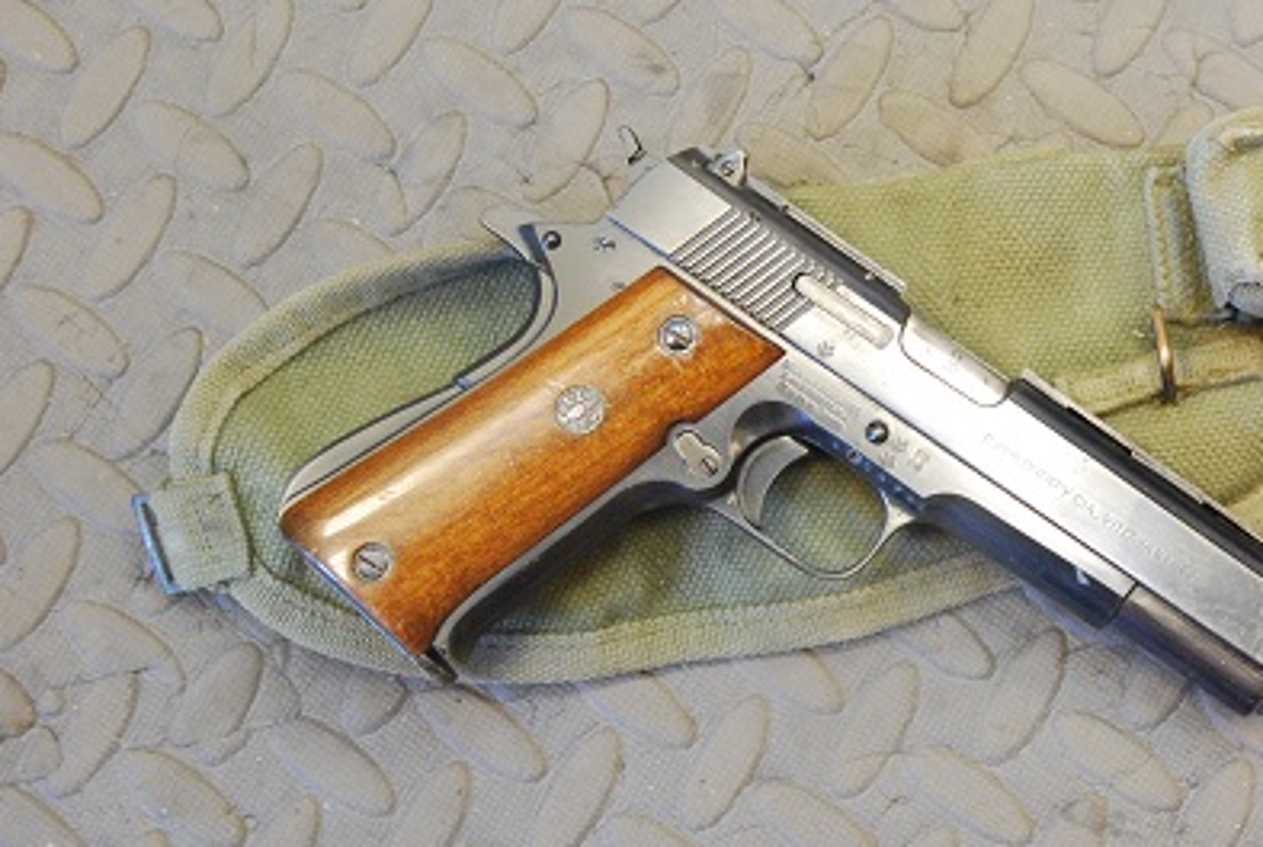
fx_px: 2486
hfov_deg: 28.1
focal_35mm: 71
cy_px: 460
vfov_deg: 19.3
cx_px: 933
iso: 1100
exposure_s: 1/30
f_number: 4
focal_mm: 31
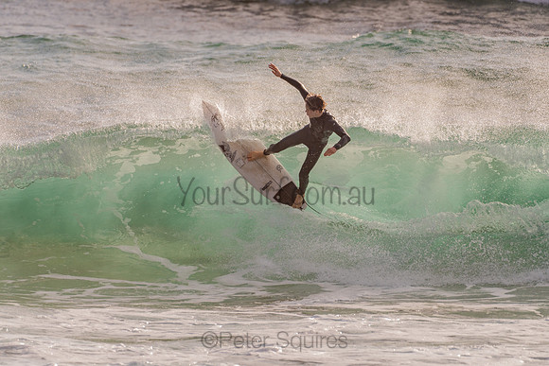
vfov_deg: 2.2
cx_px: 268
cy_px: 178
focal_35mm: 613
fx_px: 9348
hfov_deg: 3.4
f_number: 5.6
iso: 125
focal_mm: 500
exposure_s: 1/2000
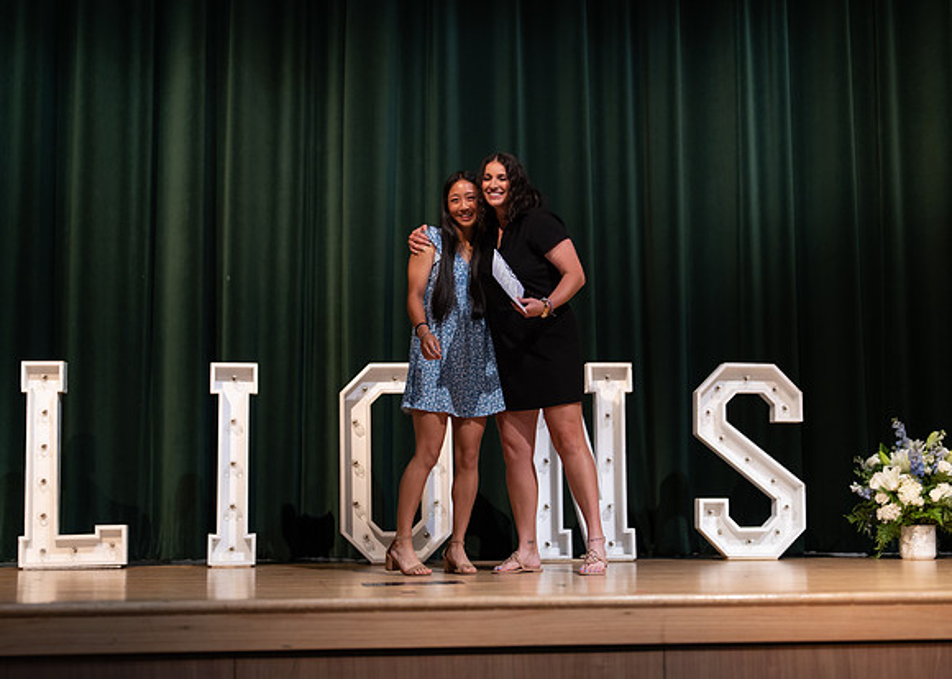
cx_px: 484
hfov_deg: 35.2
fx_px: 1498
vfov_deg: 25.6
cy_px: 331
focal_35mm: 55
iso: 500
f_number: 1.2
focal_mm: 50
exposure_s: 1/320
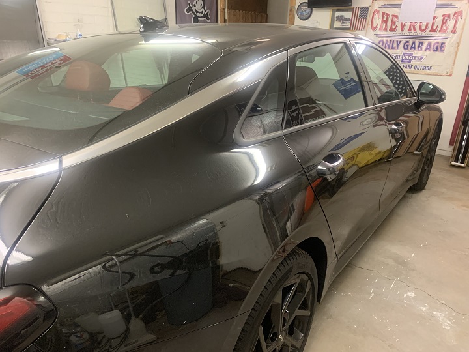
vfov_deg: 53.1
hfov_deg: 67.3
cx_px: 234
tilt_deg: -20.5
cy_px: 176
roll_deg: -1.4
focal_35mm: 26
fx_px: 352
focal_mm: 4.25
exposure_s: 1/60
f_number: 1.8
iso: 400
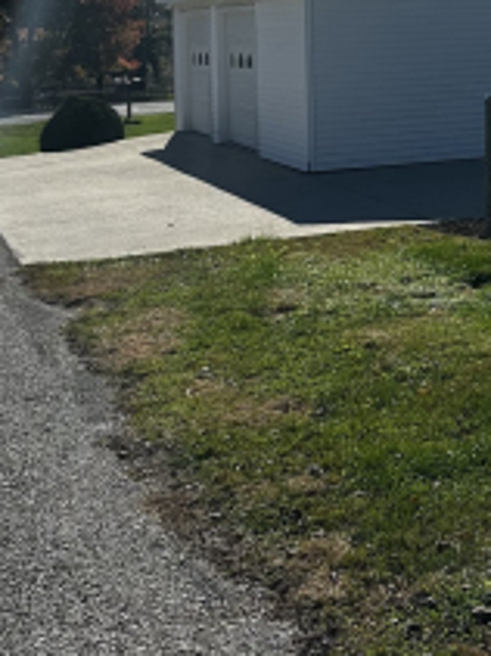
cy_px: -14
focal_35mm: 76
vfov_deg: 24.4
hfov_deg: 18.2
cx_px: 615
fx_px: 1439
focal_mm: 6.86
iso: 80
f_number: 1.78
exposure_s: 1/8197
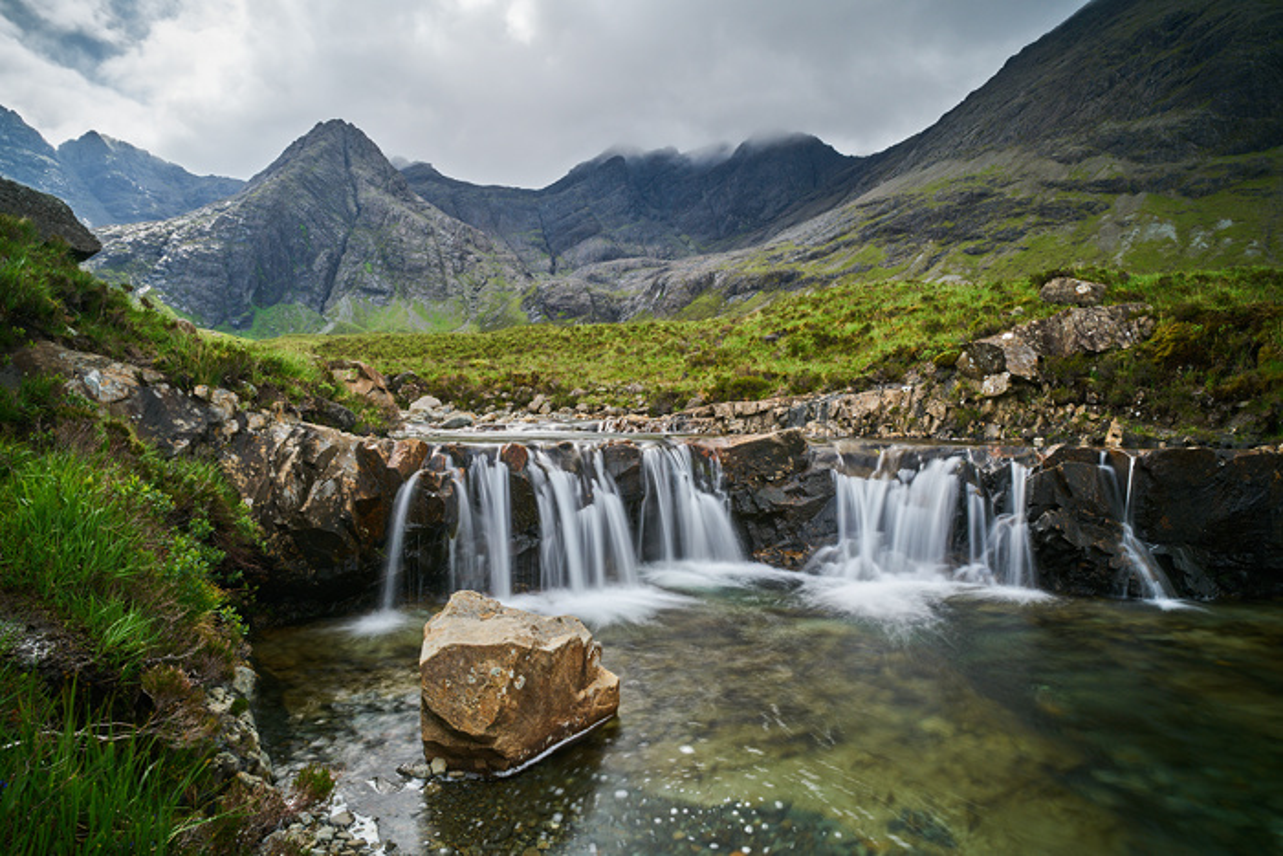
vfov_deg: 59.5
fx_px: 749
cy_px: 428
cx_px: 642
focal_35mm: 21
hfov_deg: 81.2
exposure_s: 1.3
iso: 100
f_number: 11
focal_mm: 21
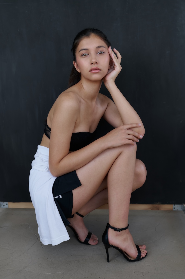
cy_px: 140
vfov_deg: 54.5
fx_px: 270
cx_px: 92
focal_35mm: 35
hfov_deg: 37.8
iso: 200
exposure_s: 1/250
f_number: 3.5
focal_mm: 35
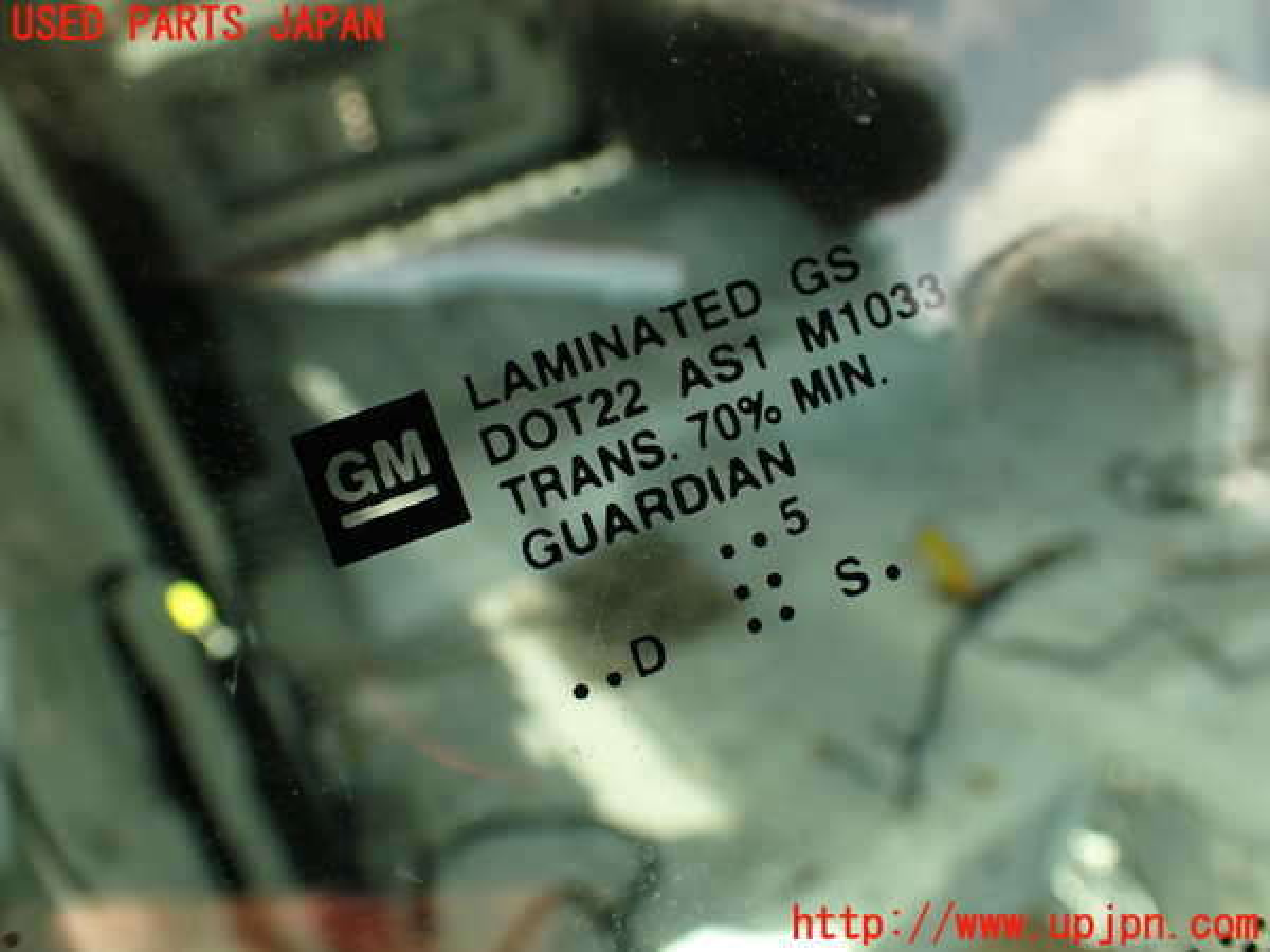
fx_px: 1174
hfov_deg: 56.8
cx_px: 635
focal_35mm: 32
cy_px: 476
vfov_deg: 44.2
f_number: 3.2
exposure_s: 1/125
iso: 100
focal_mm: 5.79
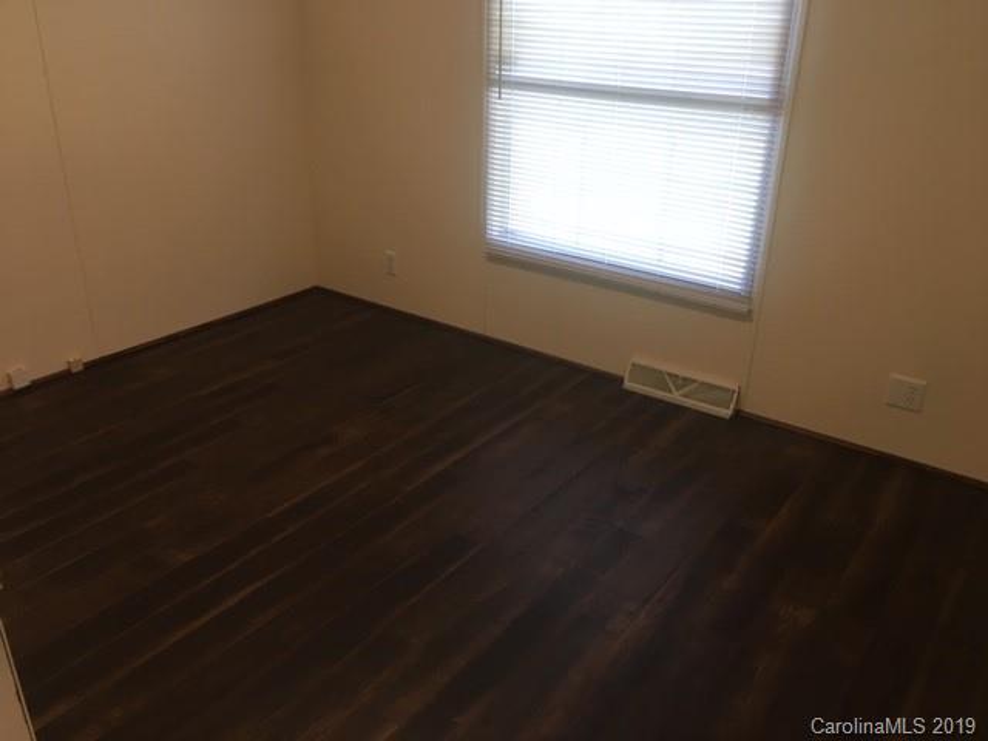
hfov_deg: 61.7
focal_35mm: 29
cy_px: 370
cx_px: 494
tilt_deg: -22.5
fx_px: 828
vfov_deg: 48.2
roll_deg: -1.3
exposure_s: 1/30
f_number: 2.2
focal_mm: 4.15
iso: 50
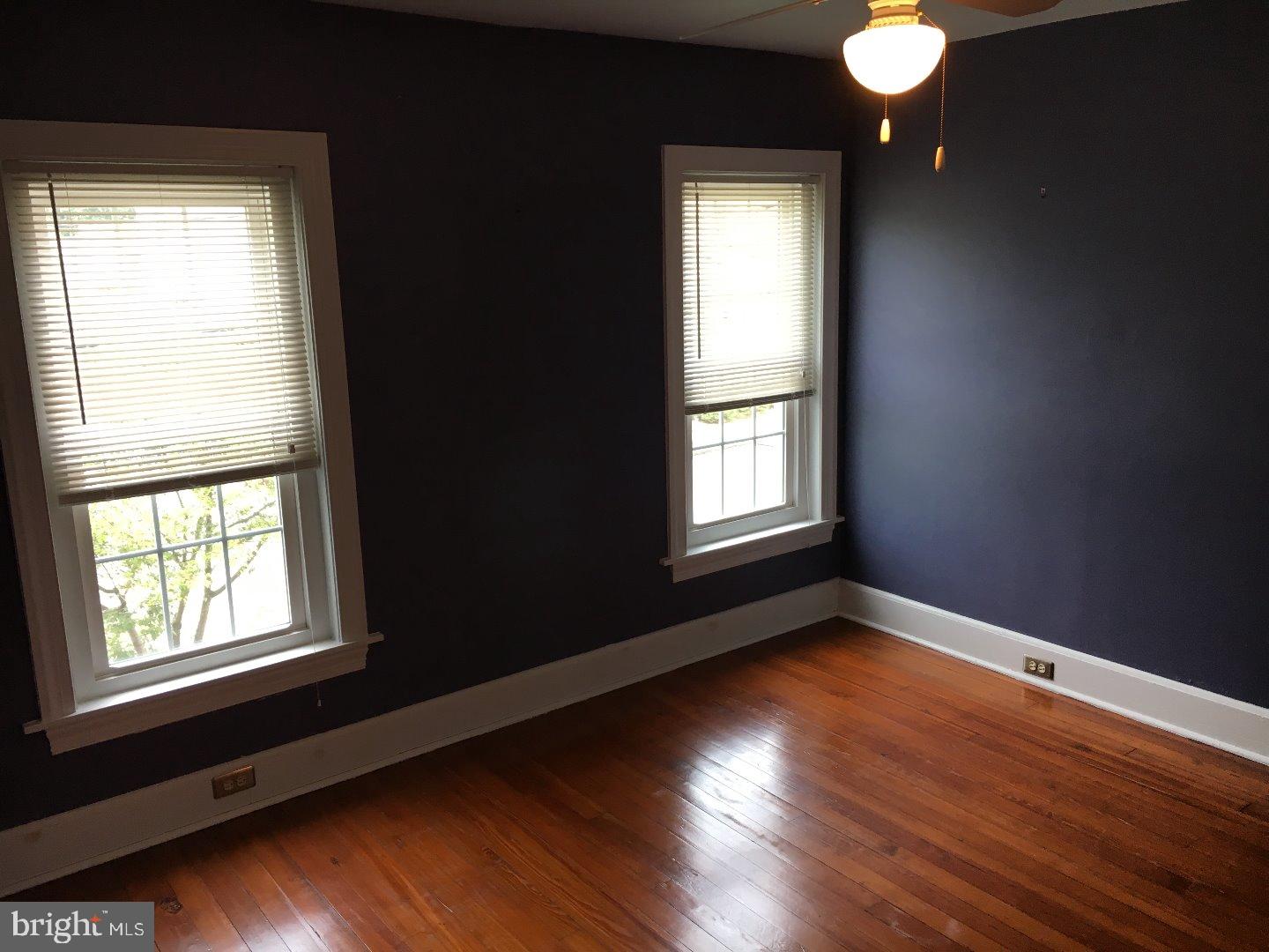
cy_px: 476
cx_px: 634
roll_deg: +1.3
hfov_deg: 61.7
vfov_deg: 48.2
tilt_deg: -12.0
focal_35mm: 29
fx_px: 1063
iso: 25
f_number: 2.2
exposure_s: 1/30
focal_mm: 4.15
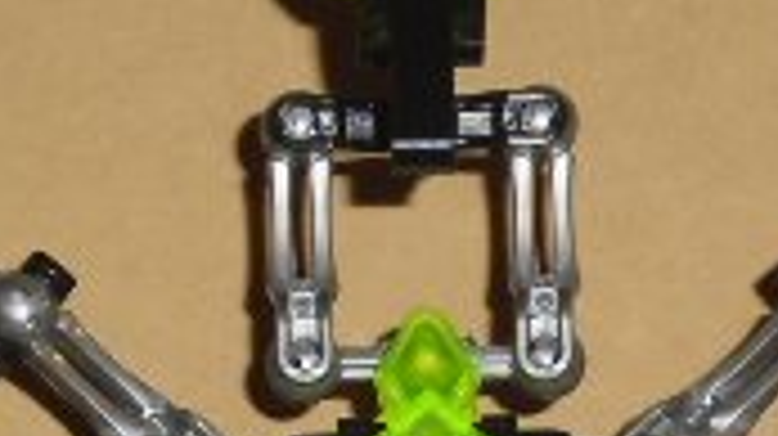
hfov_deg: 10.1
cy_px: 571
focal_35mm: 214
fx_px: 4411
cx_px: 459
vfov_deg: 5.6
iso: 200
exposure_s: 1/60
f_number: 3.8
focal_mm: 9.4
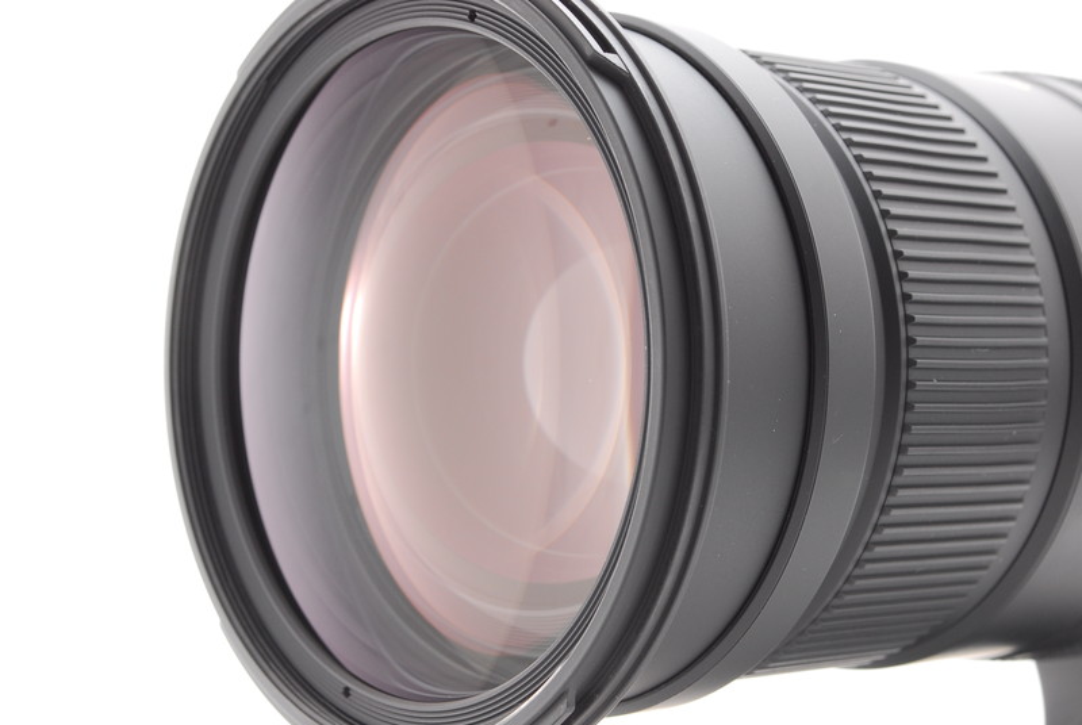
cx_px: 541
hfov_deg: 24.6
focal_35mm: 82
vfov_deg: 16.6
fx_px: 2483
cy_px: 362
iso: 320
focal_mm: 55
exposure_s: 1/100
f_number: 11
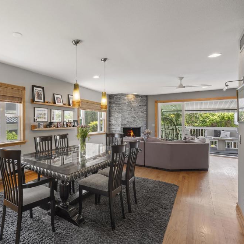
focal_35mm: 21
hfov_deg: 68.2
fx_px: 167
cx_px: 66
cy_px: 123
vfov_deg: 72.1
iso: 500
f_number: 8
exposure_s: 1/30
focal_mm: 16
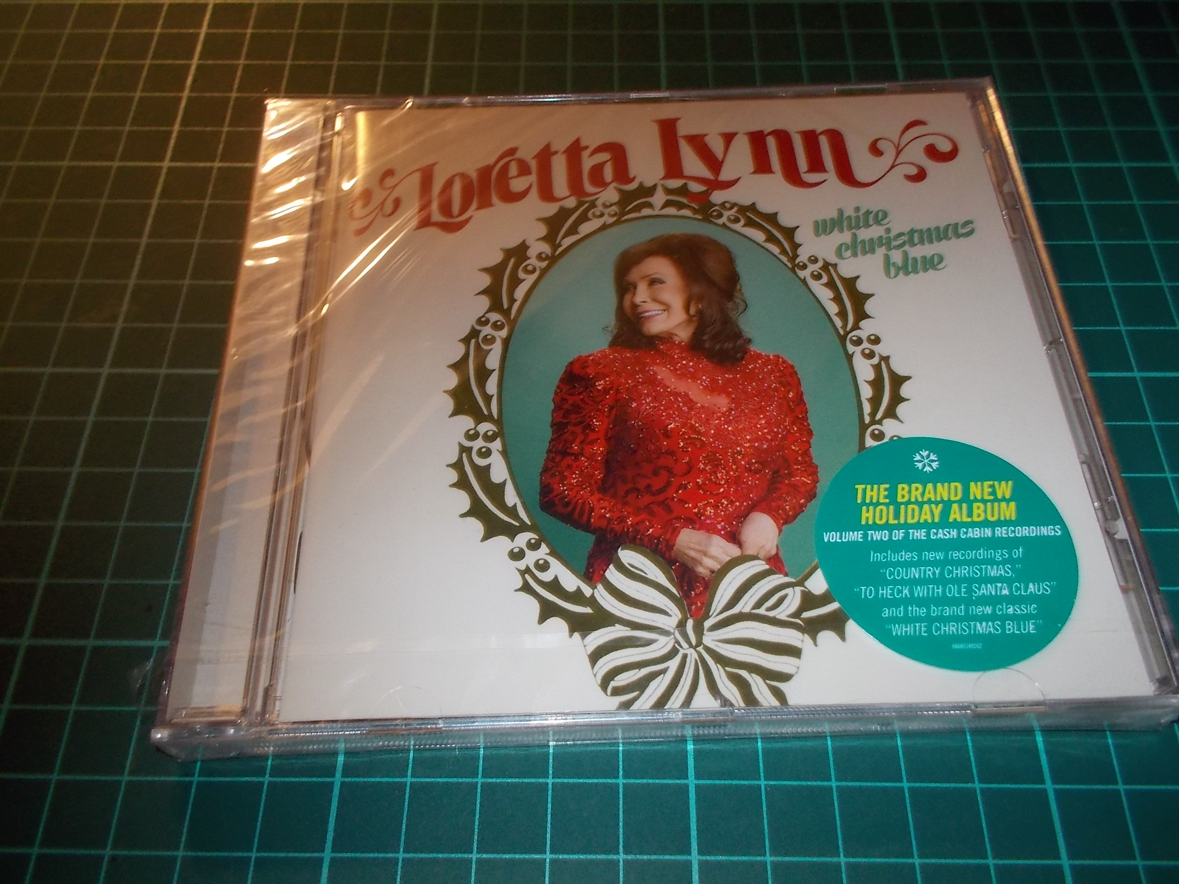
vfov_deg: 48.2
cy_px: 442
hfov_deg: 61.7
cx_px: 590
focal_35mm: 29
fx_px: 988
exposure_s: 1/30
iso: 200
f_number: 3.3
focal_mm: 4.1
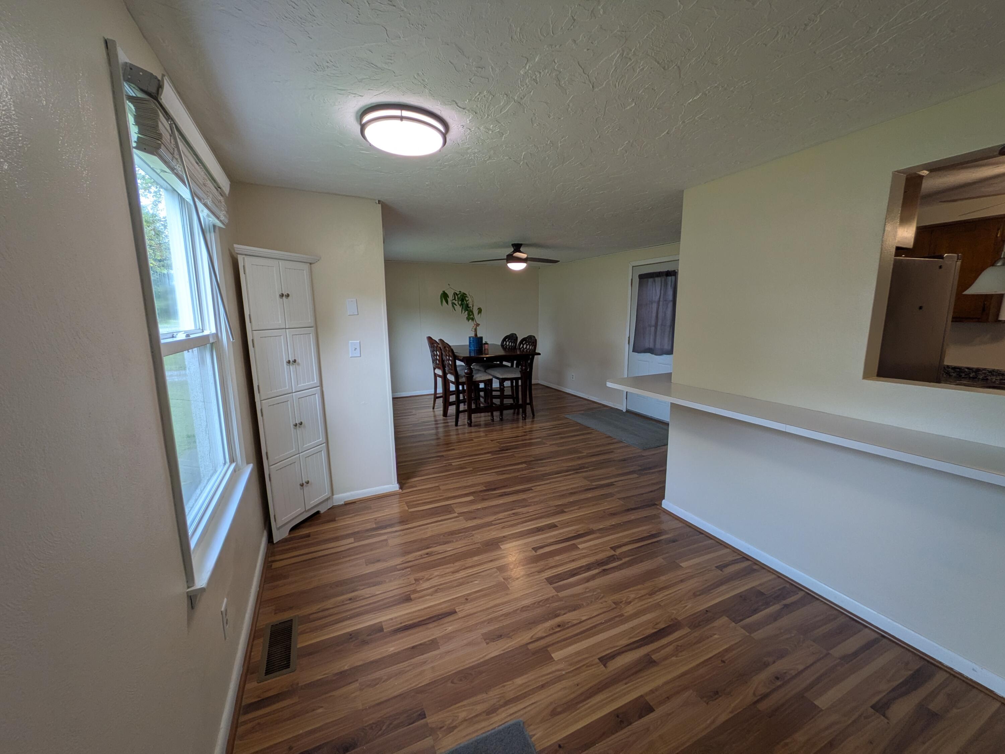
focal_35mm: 14
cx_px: 502
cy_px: 377
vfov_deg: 85.7
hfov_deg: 102.1
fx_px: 406
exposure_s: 1/131
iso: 63
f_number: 2.2
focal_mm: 1.83
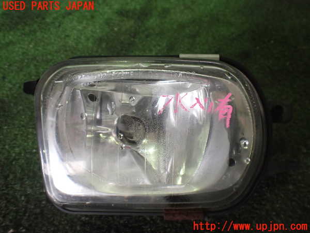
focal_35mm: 30
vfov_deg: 46.8
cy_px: 116
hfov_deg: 60.0
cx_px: 155
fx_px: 269
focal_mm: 5.4
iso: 500
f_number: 2.3
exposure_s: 1/125
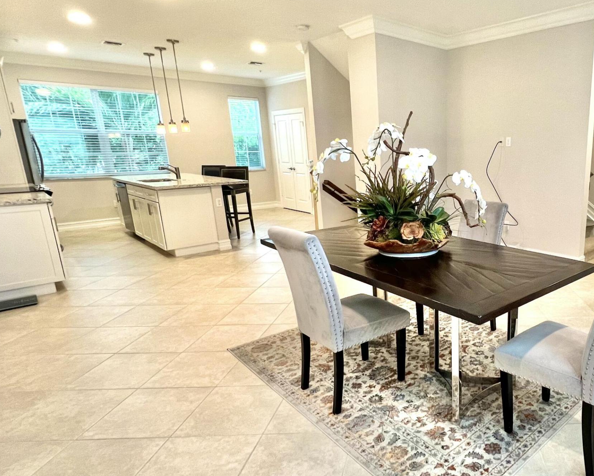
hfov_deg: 69.6
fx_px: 387
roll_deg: +0.5
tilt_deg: -14.6
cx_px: 453
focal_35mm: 22
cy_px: 250
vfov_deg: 63.1
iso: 200
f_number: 1.8
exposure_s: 1/60
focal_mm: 1.57
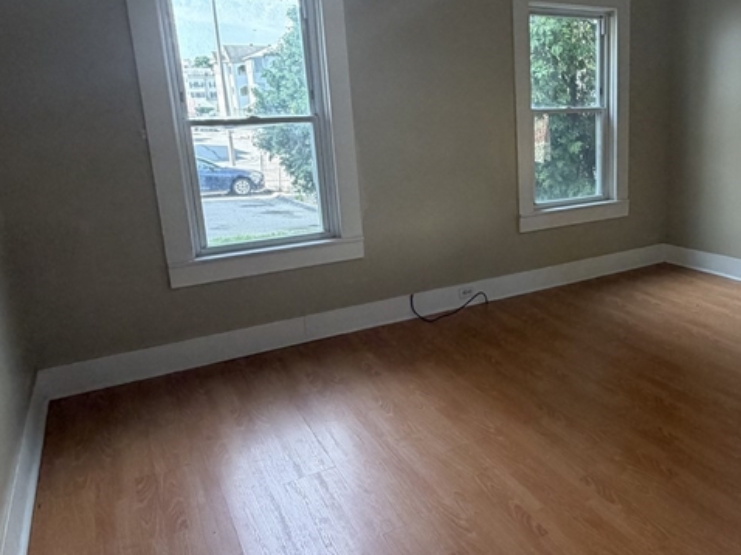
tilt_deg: -12.5
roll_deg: +1.4
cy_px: 231
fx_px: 642
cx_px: 555
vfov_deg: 46.6
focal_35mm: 30
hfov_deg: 57.0
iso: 320
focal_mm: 2.22
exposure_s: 1/120
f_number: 2.2
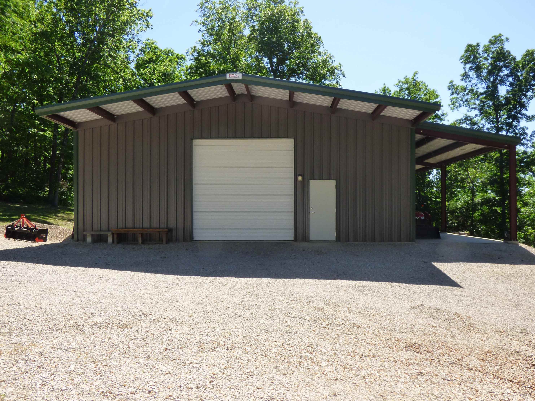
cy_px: 205
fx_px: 464
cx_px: 274
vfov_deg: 46.8
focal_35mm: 30
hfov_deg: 60.0
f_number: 4.5
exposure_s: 1/640
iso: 200
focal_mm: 5.04
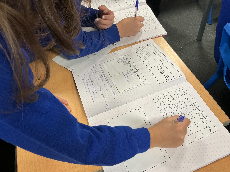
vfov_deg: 48.2
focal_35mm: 29
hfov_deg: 61.7
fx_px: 193
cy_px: 86
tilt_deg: -52.0
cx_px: 115
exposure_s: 1/60
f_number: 1.8
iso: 80
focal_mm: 3
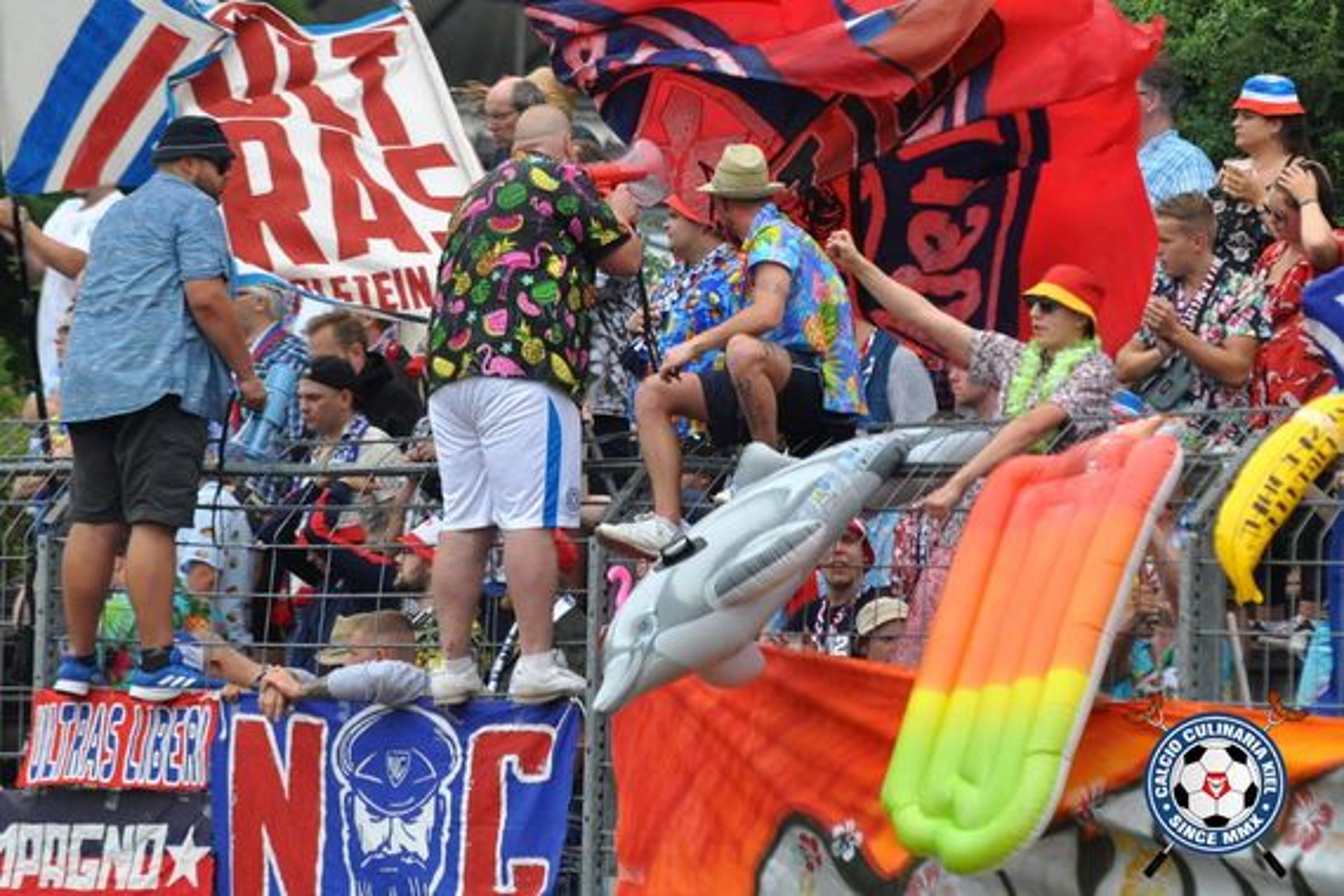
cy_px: 448
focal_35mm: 300
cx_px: 672
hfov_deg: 6.9
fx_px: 11199
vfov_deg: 4.6
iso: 500
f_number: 4
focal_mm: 200
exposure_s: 1/1000
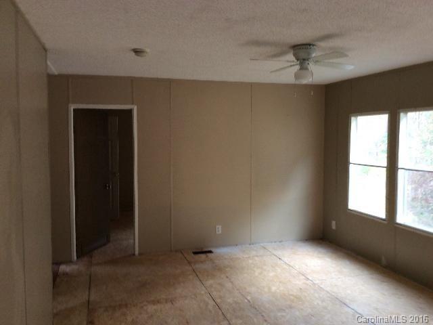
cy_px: 162
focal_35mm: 32
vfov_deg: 44.2
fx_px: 400
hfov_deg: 56.8
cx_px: 216
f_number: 2.4
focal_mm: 3.3
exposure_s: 1/24
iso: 50
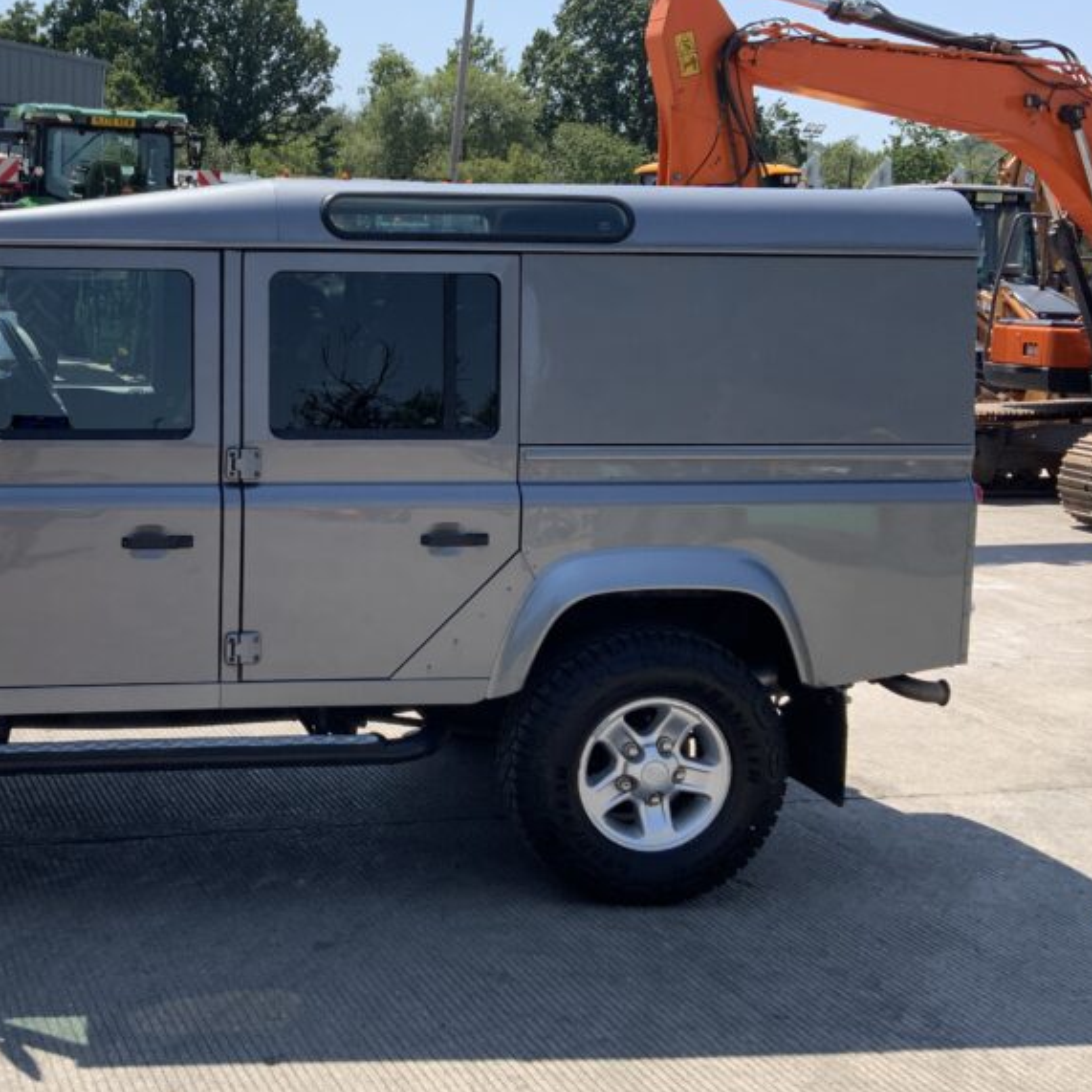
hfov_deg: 35.9
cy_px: 470
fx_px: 1642
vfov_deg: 36.7
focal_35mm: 46
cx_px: 258
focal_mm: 3
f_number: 1.8
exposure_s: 1/1451
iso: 16
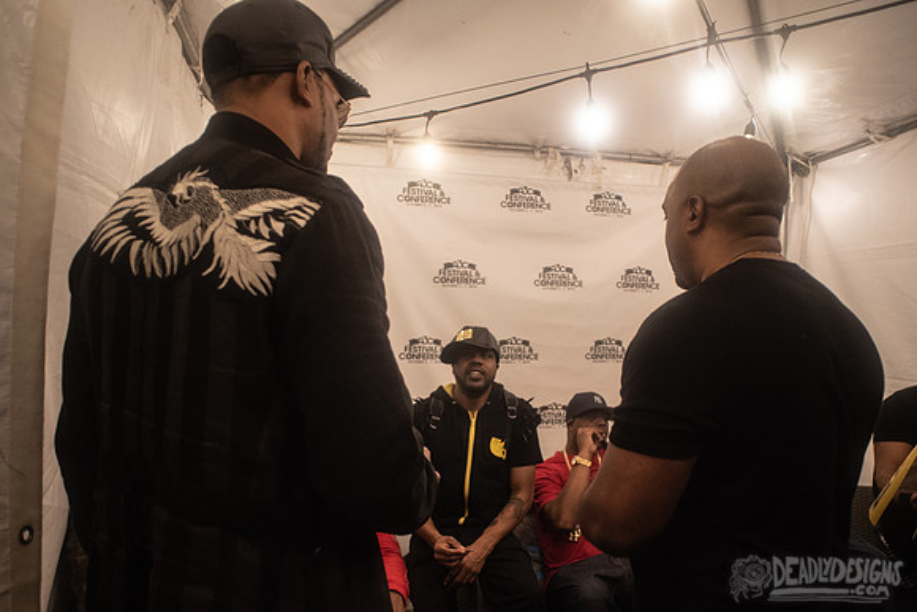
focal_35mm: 24
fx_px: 607
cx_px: 482
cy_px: 365
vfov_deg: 53.1
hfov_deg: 74.1
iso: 1600
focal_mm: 20
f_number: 3.5
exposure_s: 1/100
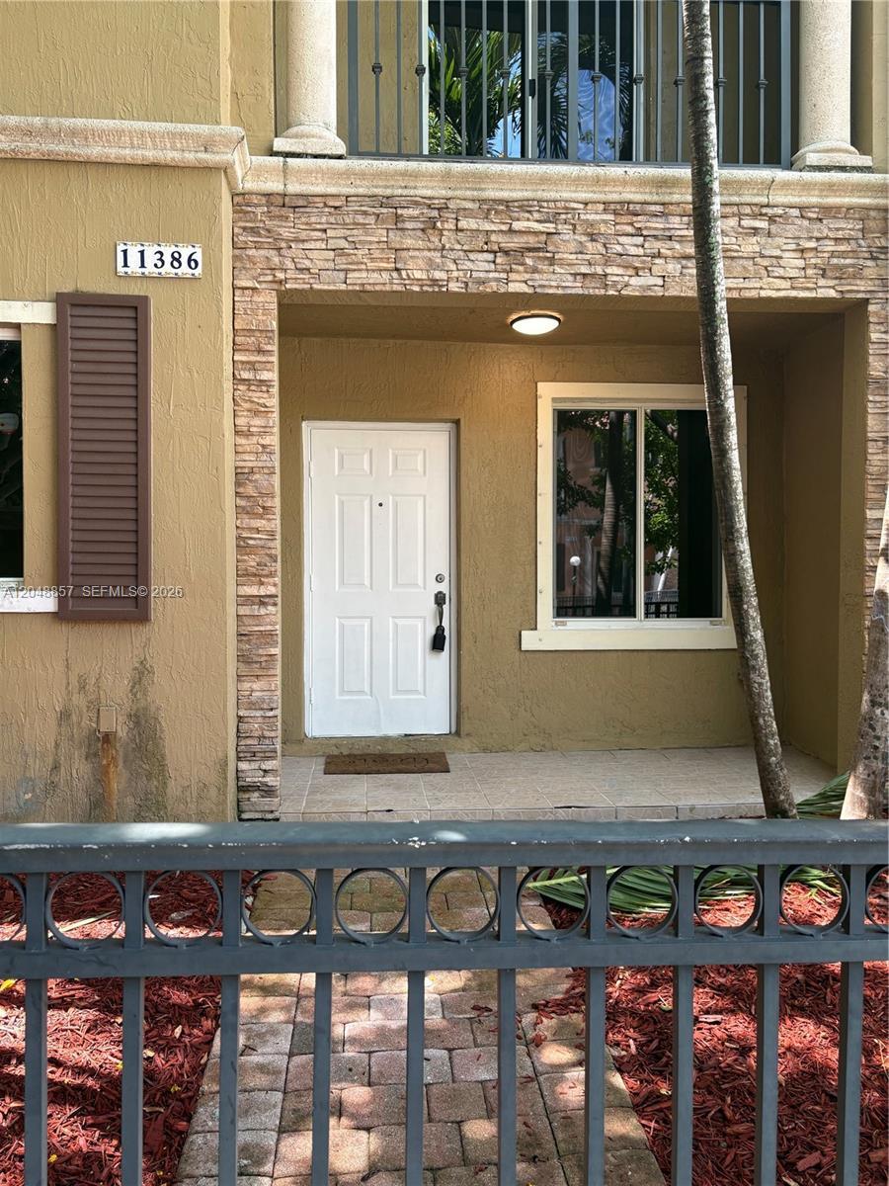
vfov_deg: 67.3
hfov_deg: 53.1
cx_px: 444
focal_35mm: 26
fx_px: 890
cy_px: 593
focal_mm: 5.96
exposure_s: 1/122
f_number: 1.6
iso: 64
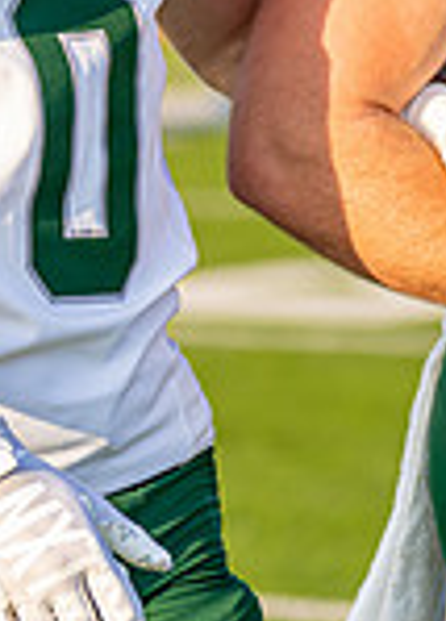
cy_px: -272
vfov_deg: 4.8
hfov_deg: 3.5
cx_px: -90
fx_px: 7298
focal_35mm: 413
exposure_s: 1/1600
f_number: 2.8
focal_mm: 88
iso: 320
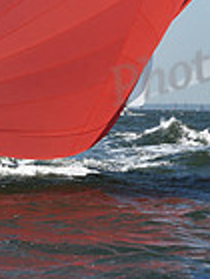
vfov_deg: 6.9
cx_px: 7
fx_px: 2249
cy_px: -223
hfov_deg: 5.3
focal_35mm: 278
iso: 250
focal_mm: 70
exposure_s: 1/1250
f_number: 7.1
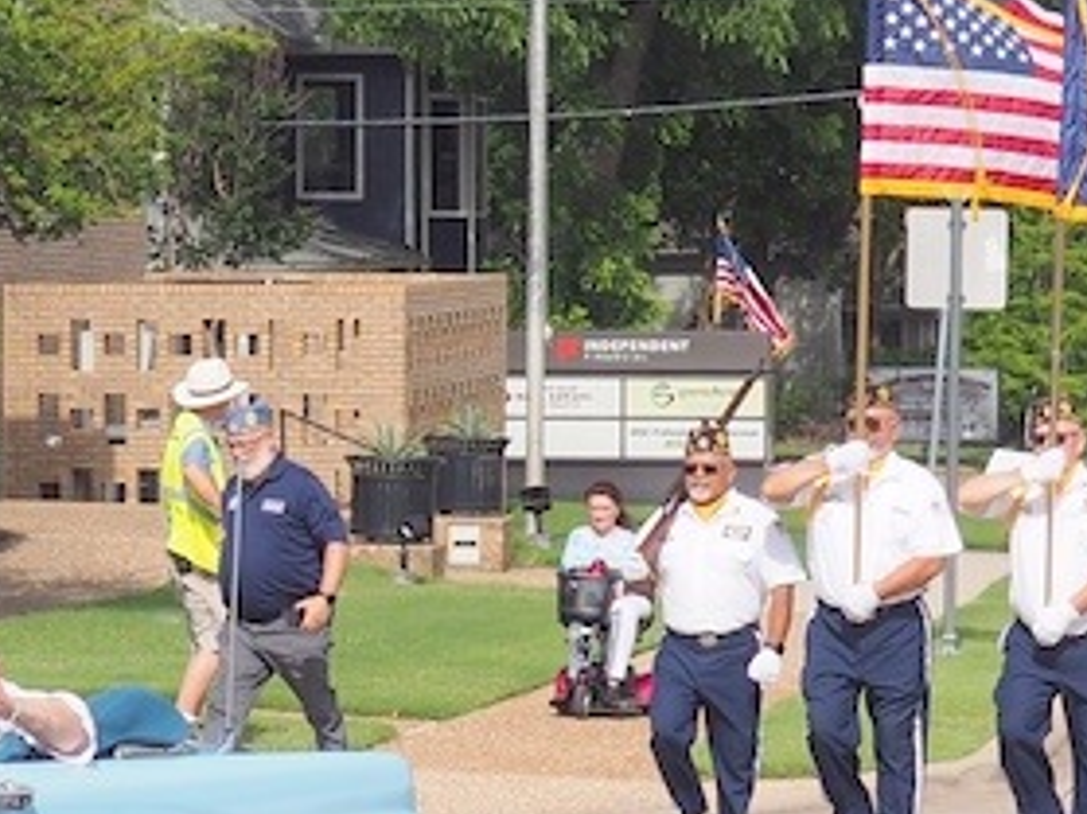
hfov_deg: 9.2
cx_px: 206
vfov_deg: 6.9
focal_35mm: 215
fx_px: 6748
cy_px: 518
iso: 200
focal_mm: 25
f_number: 5.6
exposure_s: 1/800
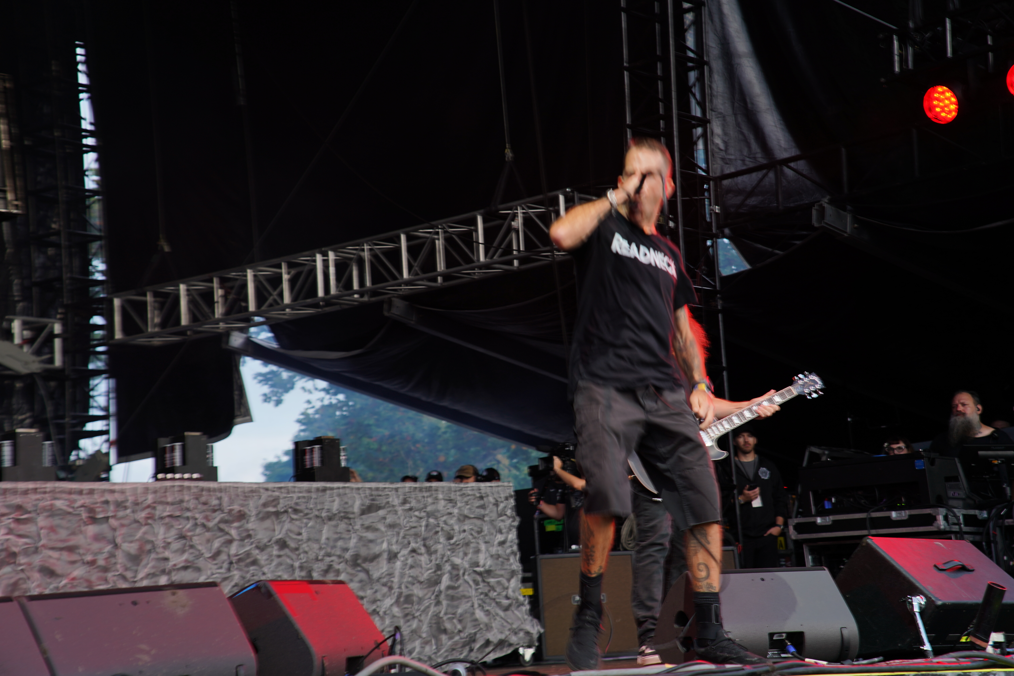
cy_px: 338
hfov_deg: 29.2
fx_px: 1943
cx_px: 507
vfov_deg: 19.7
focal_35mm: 69
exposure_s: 1/40
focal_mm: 69
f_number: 4.5
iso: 100
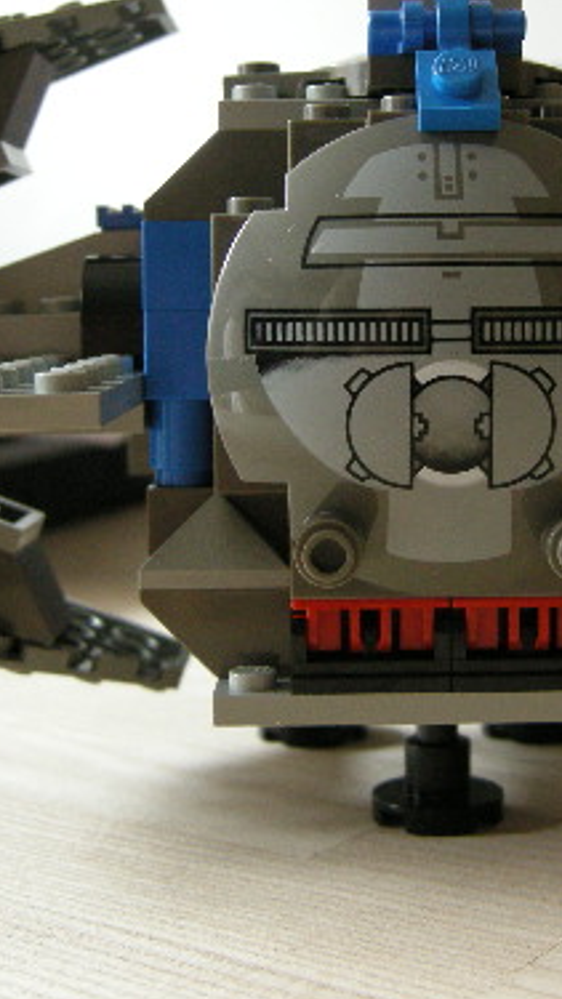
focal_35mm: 67
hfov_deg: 17.9
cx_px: 442
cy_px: 394
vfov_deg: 31.3
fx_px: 1775
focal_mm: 7.5
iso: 252
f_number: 2.7
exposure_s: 1/61.6
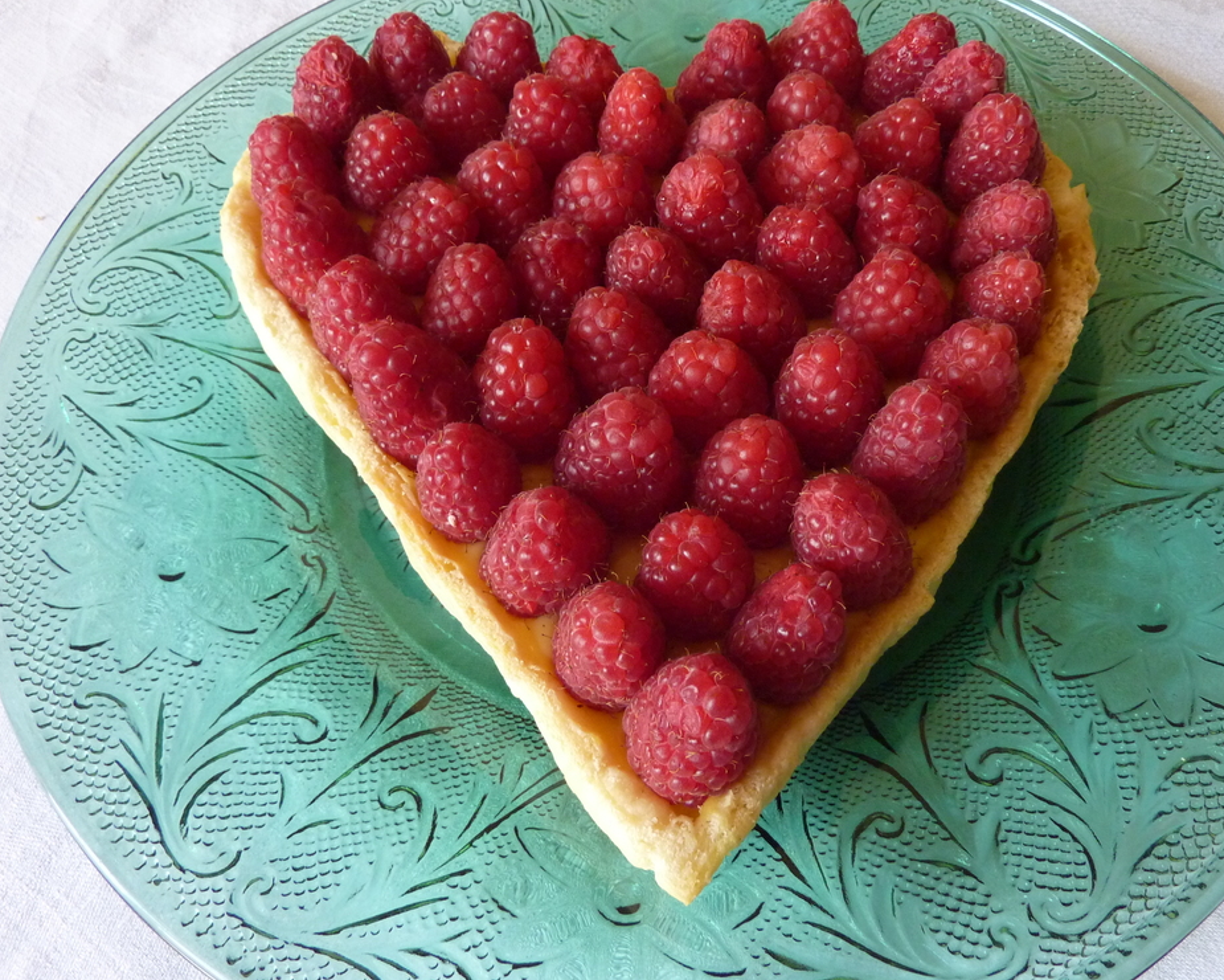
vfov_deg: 53.2
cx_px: 659
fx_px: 978
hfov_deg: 64.0
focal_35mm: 27
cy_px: 486
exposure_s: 1/30
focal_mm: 4.1
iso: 320
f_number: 3.3
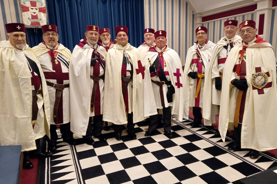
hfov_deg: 67.4
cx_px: 141
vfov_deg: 47.9
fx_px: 208
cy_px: 91
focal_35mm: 27
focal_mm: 4.6
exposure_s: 1/20
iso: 500
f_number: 2
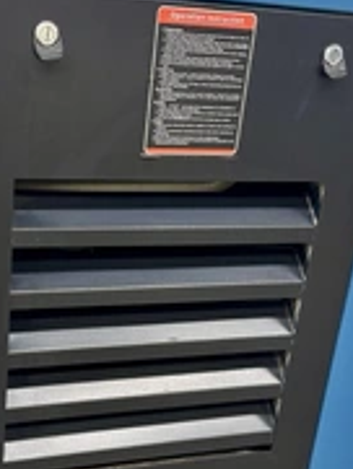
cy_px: 288
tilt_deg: -22.5
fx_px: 720
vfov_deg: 36.0
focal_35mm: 53
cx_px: 127
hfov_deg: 27.4
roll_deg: -5.4
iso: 250
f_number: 1.78
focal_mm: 6.76
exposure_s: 1/60
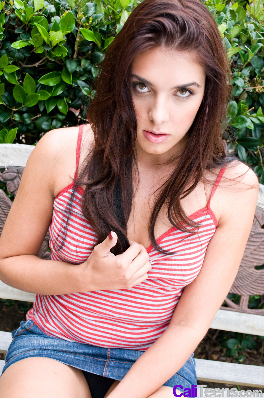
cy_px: 199
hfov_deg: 28.0
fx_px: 529
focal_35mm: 48
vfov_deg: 41.2
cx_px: 132
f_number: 5.6
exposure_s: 1/100
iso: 500
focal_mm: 32
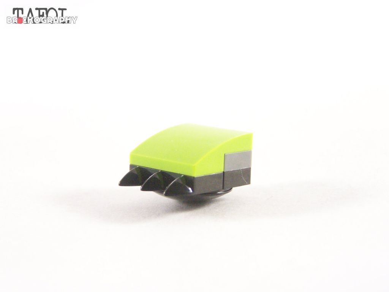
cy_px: 146
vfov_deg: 18.0
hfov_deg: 23.8
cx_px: 194
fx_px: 921
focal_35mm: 82
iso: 400
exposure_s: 1/60
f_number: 3.2
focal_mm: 13.7
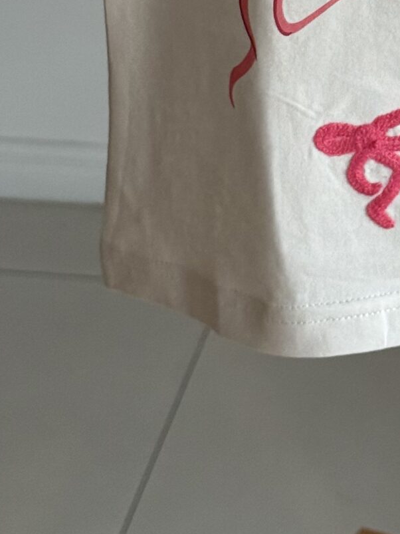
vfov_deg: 12.4
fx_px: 2358
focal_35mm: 153
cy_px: -241
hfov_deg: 9.5
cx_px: 494
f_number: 1.78
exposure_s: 1/60
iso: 160
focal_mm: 6.76
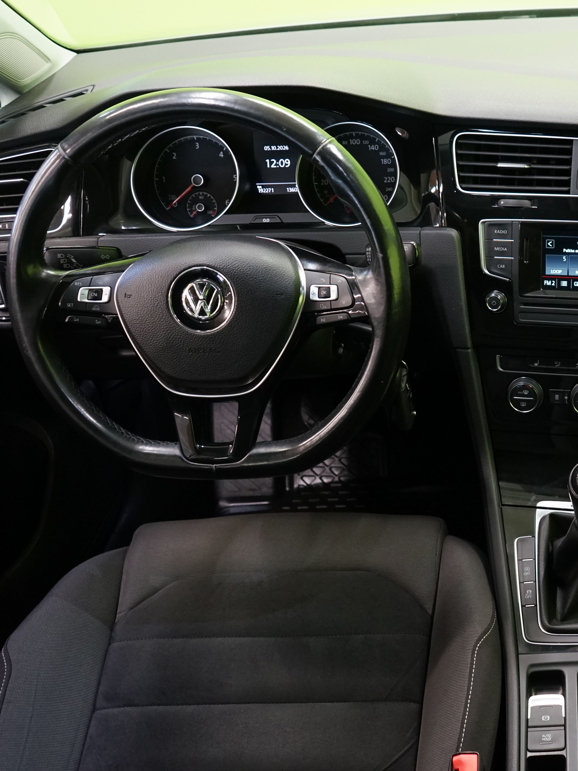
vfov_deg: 45.8
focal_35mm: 41
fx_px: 913
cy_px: 380
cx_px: 568
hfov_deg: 32.5
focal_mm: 28
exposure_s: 1/20
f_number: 5
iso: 2000
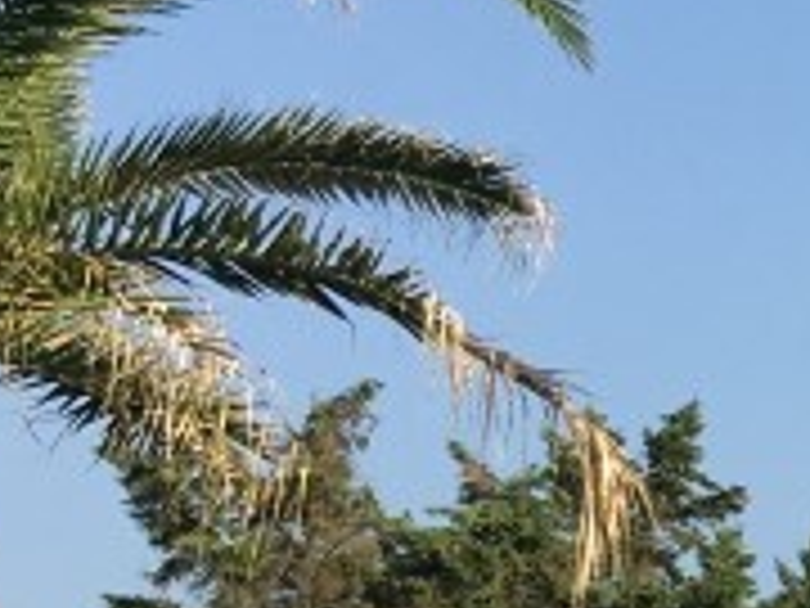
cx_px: 2088
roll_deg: -0.3
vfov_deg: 8.7
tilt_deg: +6.1
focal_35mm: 165
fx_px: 3861
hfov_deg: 10.1
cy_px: 1022
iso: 25
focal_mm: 4.15
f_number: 2.2
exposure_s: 1/986
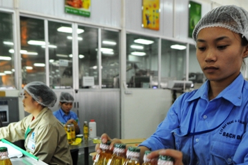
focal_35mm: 36
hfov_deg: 53.0
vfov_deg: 36.1
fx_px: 248
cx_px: 110
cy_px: 120
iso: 1600
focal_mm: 20
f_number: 3.5
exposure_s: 1/125
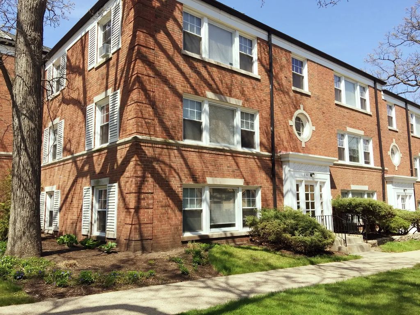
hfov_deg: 61.7
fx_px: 352
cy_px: 158
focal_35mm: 29
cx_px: 210
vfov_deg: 48.2
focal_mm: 4.15
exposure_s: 1/1582
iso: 32
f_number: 2.2
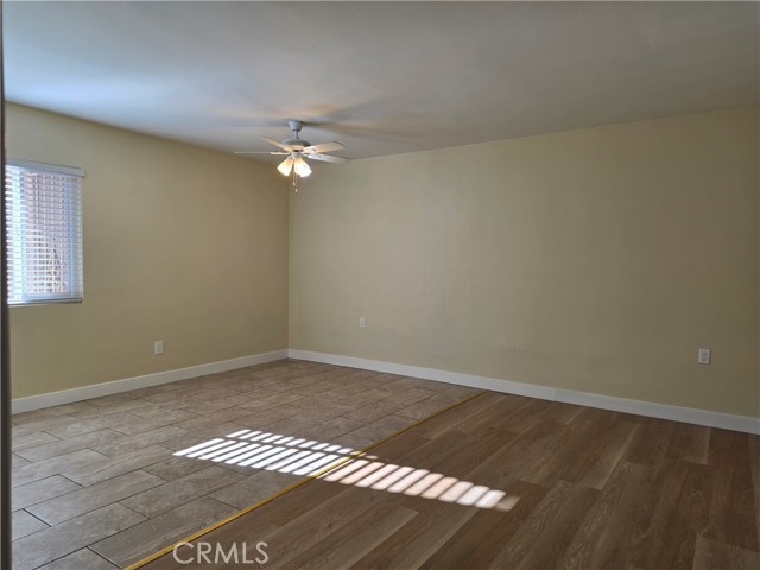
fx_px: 505
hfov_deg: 73.9
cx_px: 380
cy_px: 285
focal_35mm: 23
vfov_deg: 58.9
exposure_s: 1/120
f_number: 1.7
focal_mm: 6.25
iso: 32
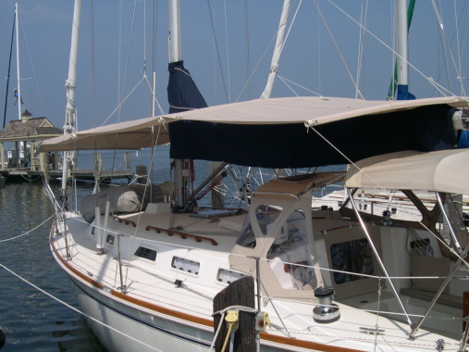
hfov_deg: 39.7
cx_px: 232
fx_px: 650
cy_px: 210
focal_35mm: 48
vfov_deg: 30.2
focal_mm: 8
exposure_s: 1/364
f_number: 7.6
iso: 100
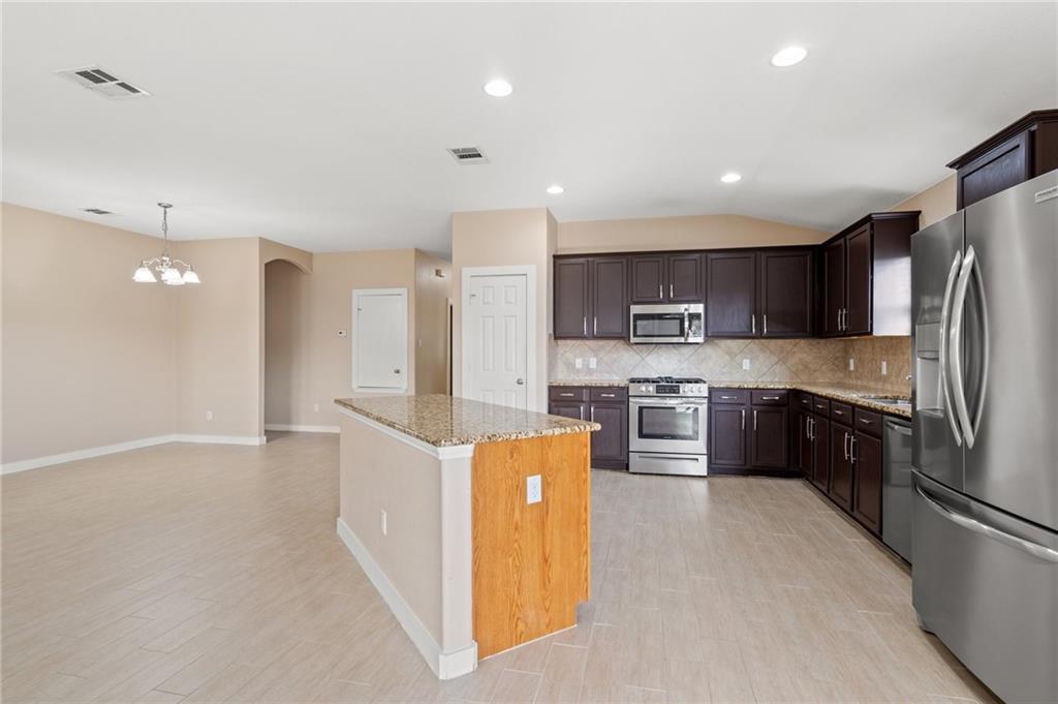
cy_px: 352
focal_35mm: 17
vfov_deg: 70.3
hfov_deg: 93.3
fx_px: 499
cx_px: 529
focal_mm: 17
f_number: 9
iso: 320
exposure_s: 1.3
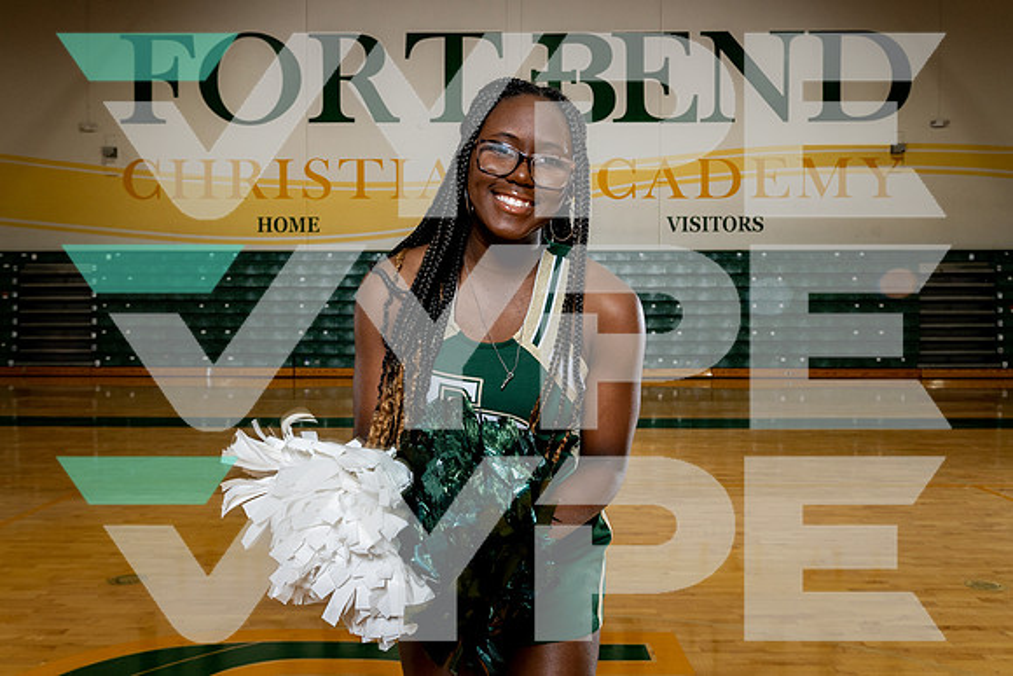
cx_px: 483
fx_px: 903
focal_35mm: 32
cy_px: 324
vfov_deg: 41.0
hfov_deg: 58.6
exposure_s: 1/250
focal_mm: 30
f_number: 7.1
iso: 640
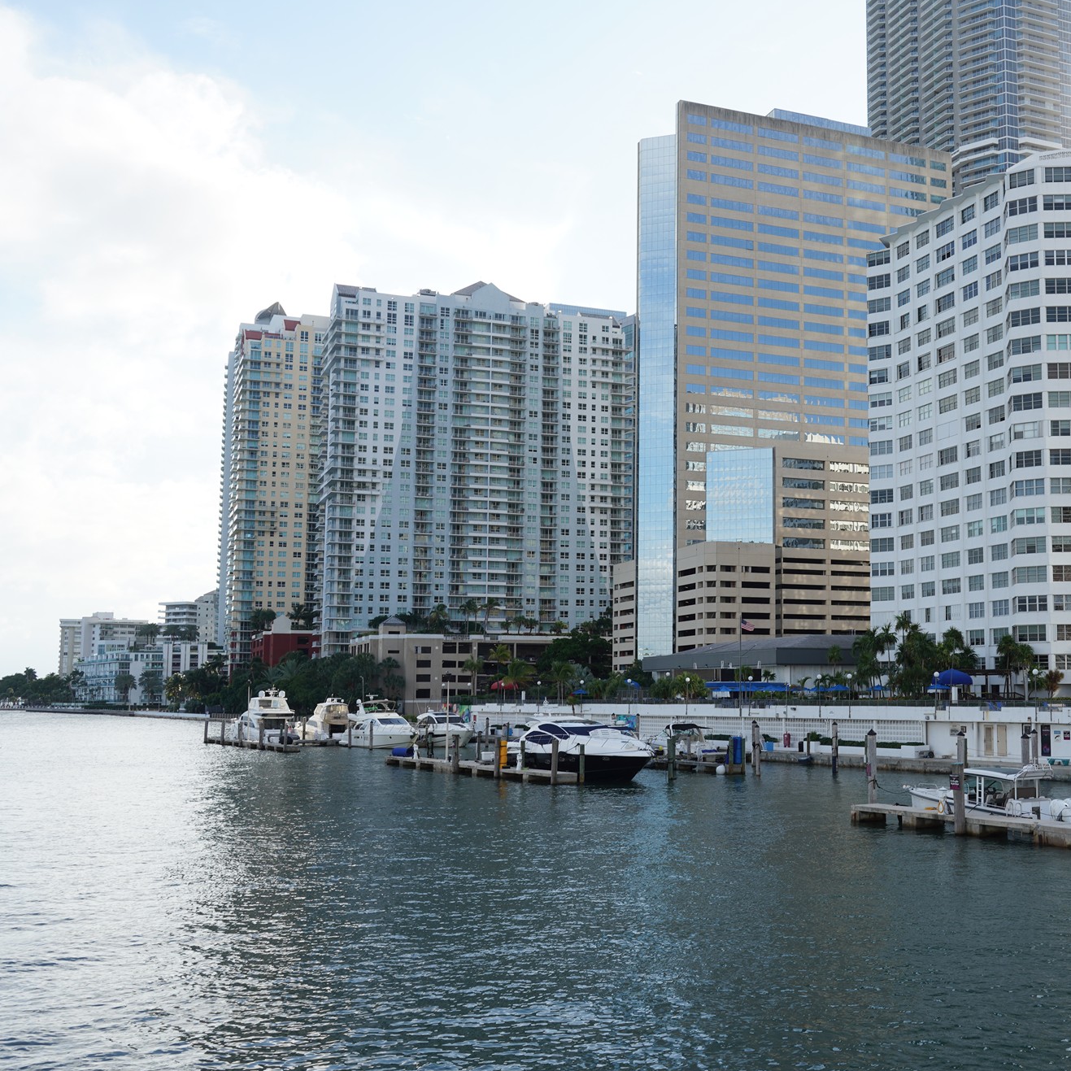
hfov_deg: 40.7
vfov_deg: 41.9
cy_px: 536
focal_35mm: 40
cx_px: 800
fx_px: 1400
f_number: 11
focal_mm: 31
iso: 100
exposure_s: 1/100
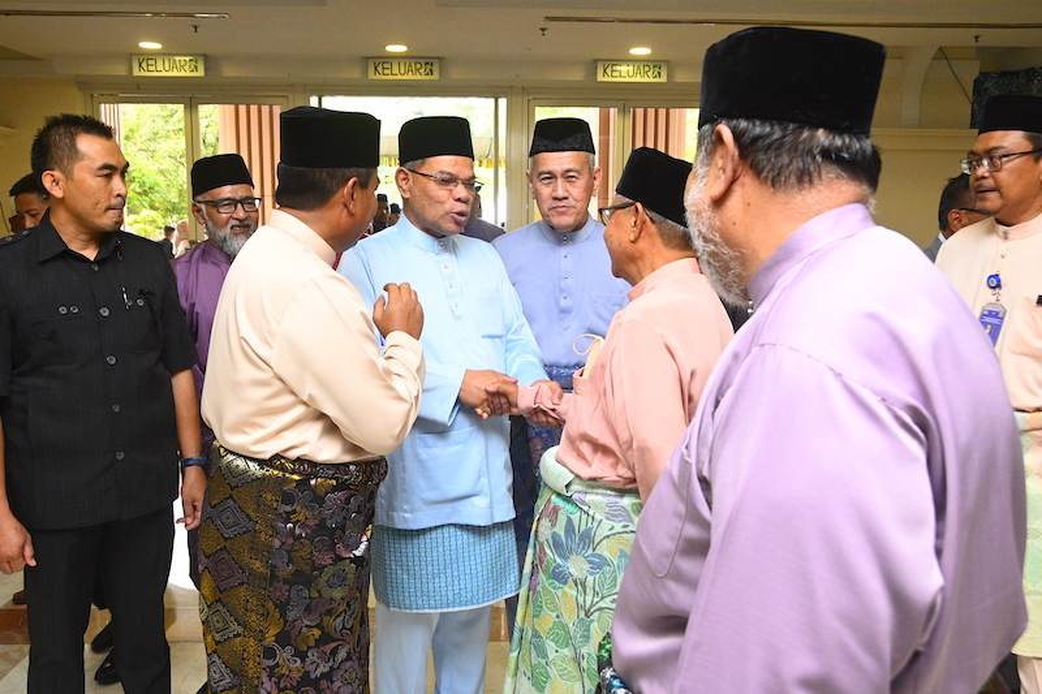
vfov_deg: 43.6
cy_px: 347
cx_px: 521
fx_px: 868
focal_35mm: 30
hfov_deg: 61.9
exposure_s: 1/160
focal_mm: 20
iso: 3200
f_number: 6.3
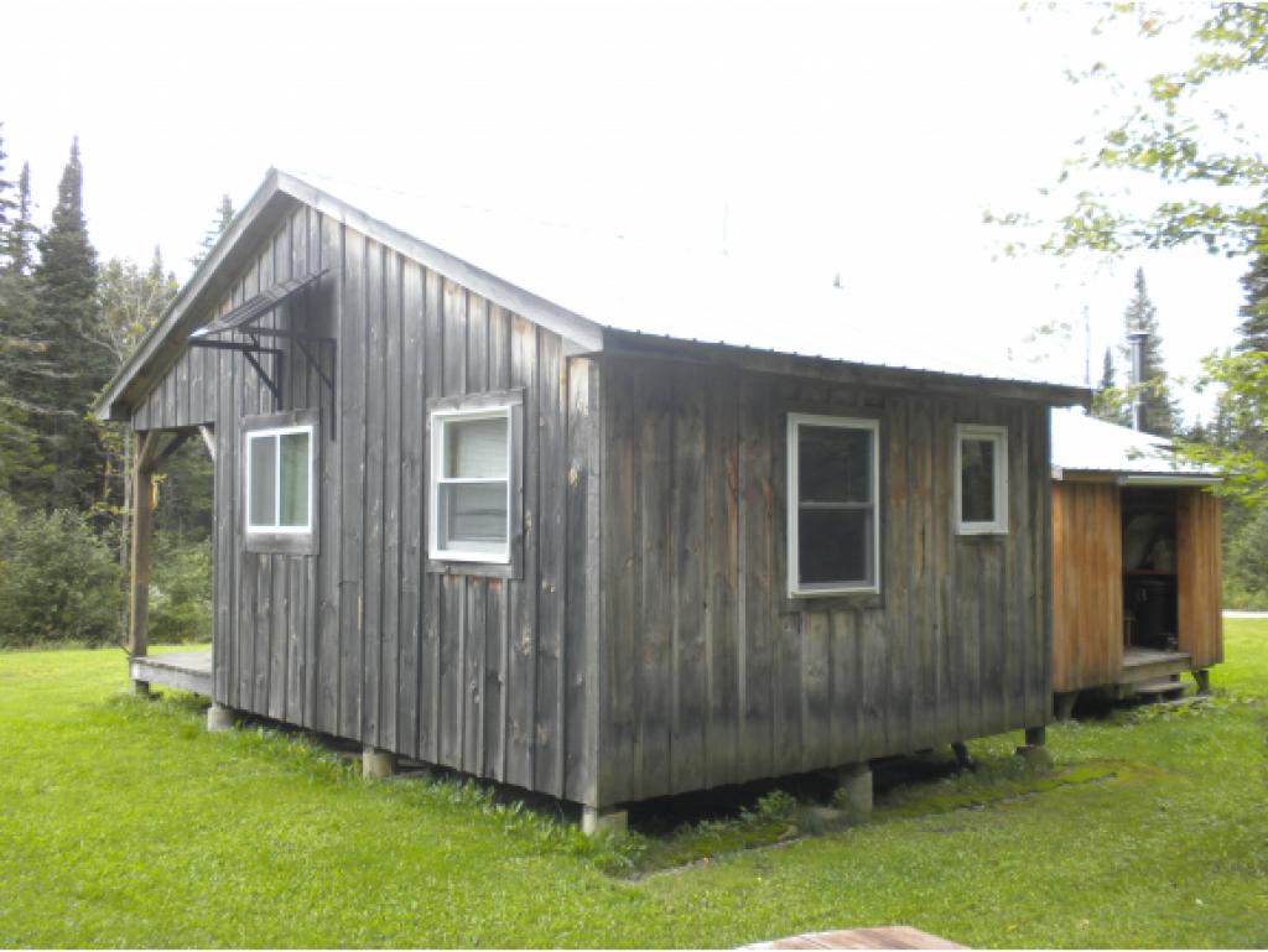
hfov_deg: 50.1
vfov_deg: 38.7
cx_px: 634
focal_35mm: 37
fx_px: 1356
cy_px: 476
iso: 90
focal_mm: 6.6
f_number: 3.5
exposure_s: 1/118
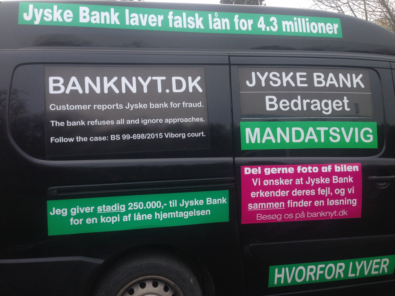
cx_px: 198
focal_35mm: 33
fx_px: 377
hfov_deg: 55.4
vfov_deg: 42.9
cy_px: 148
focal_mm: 4.12
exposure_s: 1/120
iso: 80
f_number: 2.4
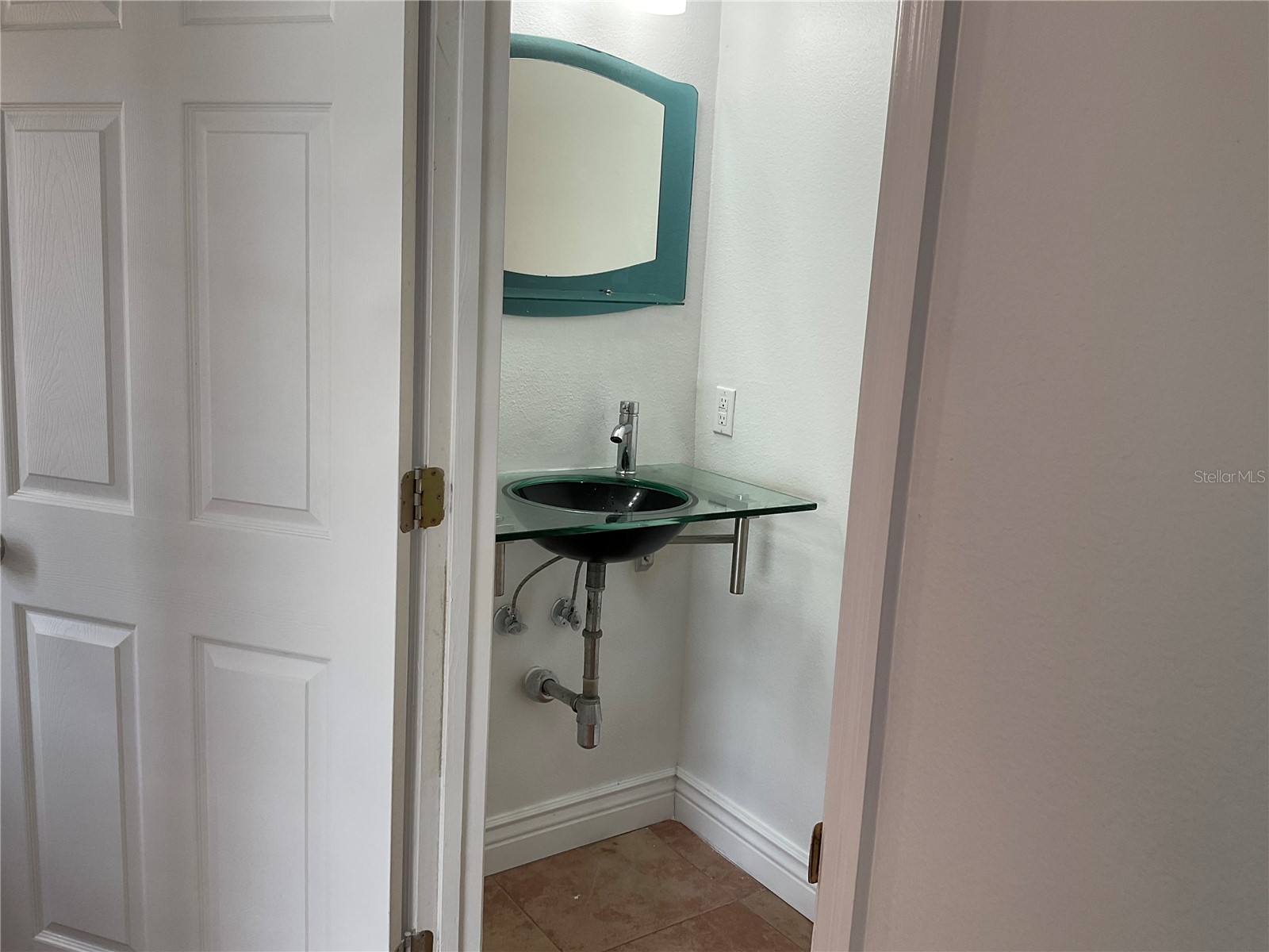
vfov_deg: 48.2
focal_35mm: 29
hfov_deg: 61.7
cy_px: 476
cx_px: 634
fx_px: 1063
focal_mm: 3
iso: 32
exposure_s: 1/120
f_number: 1.8
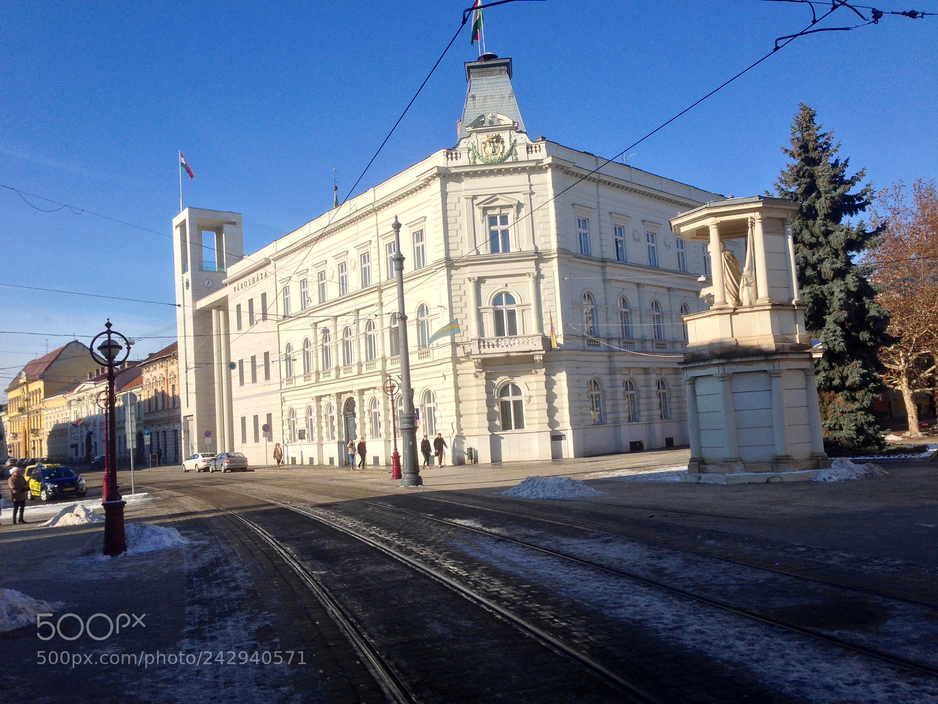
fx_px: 894
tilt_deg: +4.4
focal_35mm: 33
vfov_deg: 42.9
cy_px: 352
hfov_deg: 55.4
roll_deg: +2.9
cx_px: 469
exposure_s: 1/1695
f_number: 2.4
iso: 50
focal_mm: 4.12
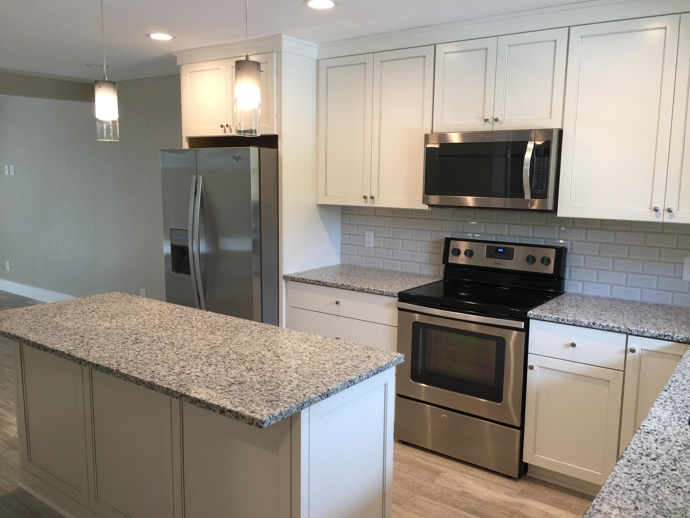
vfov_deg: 48.2
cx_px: 345
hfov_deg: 61.7
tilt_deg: -9.2
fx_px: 578
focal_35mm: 29
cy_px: 259
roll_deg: -1.5
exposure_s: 1/30
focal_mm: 4.15
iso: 50
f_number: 2.2
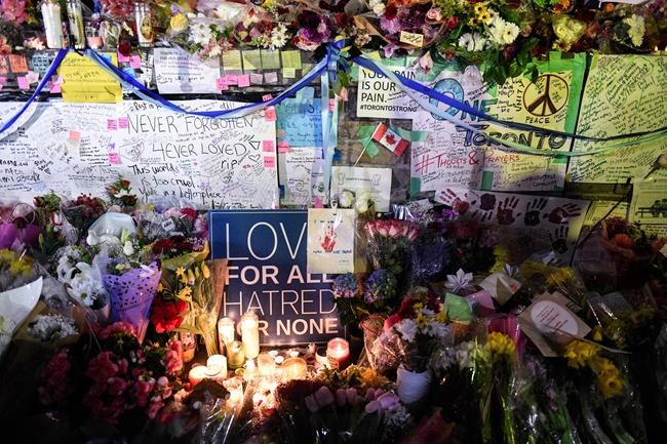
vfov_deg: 53.1
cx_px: 334
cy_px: 222
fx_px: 445
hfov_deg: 73.8
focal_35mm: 24
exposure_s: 1/160
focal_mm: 24
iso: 5000
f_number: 3.2
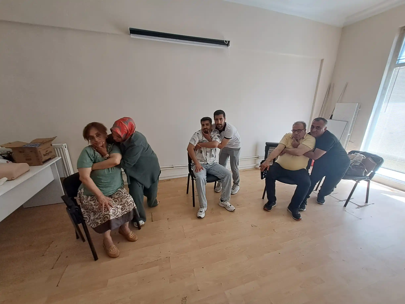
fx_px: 152
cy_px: 152
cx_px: 202
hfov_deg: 106.2
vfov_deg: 89.9
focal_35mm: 13
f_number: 2.2
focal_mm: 1.42
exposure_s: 1/50
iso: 125
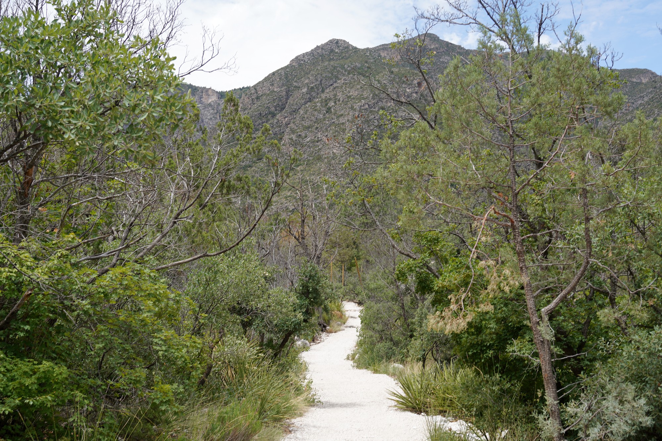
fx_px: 901
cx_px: 331
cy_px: 220
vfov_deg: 27.5
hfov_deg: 40.3
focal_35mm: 49
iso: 100
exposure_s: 1/100
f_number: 11
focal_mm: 49
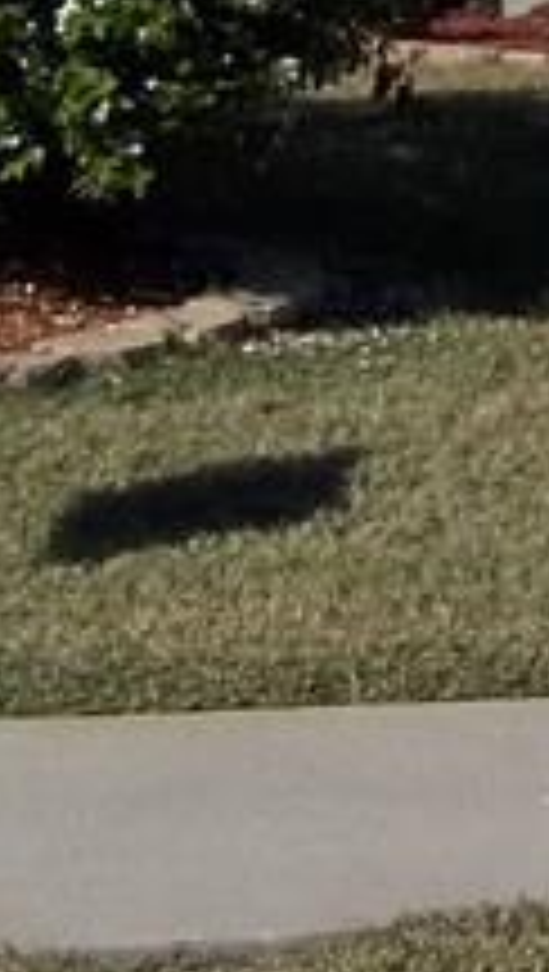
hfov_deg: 6.8
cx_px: 1539
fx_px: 4257
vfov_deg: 12.5
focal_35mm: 165
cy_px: -378
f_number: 8.8
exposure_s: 1/320
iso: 64
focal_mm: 5.7
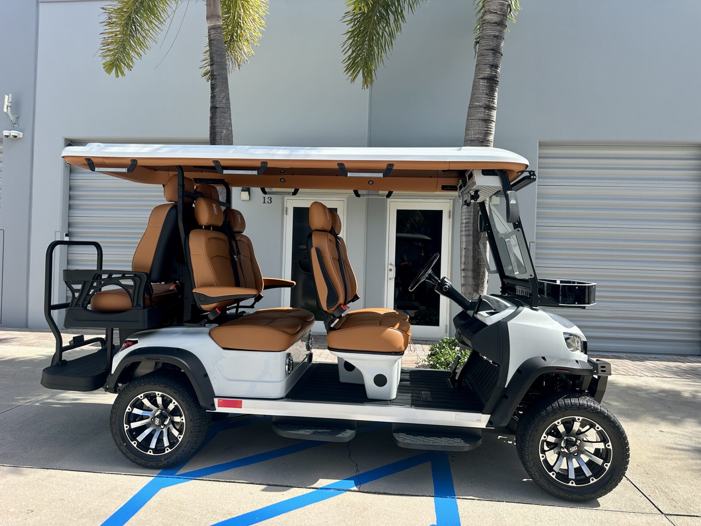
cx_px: 350
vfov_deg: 56.8
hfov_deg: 71.6
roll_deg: -1.8
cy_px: 263
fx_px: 486
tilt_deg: -1.6
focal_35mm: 24
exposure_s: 1/2353
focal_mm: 6.86
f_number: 1.78
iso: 80
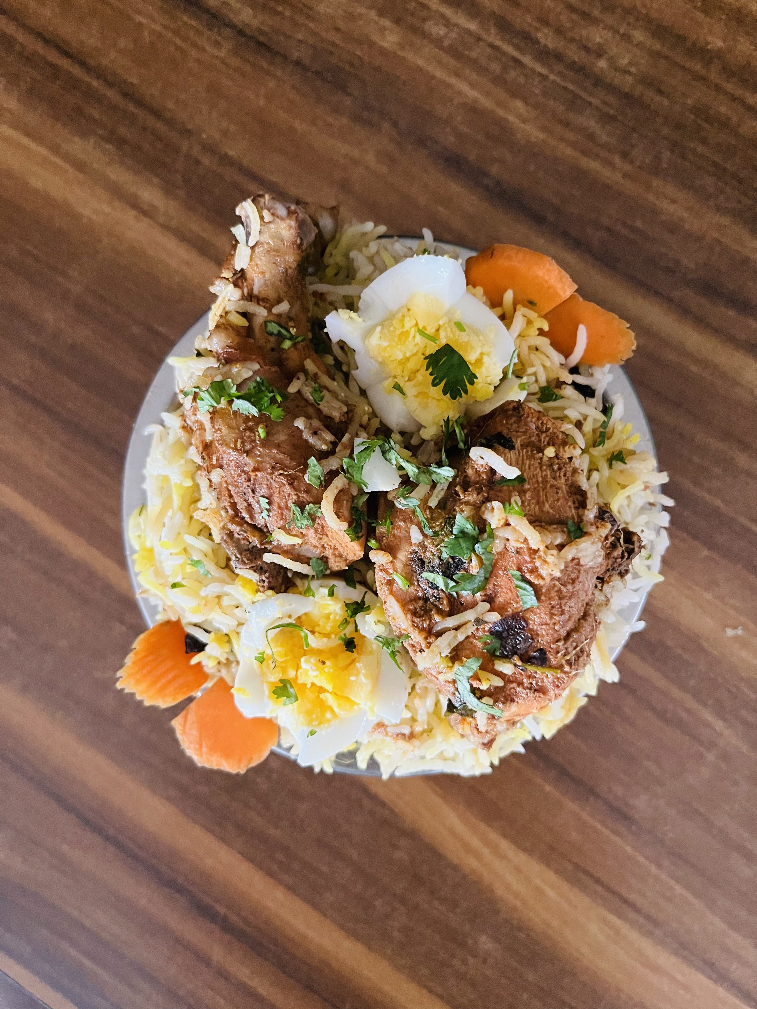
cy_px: 504
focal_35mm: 26
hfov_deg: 53.1
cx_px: 378
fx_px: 758
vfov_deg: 67.3
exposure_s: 1/38
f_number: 1.6
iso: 640
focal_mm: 5.1
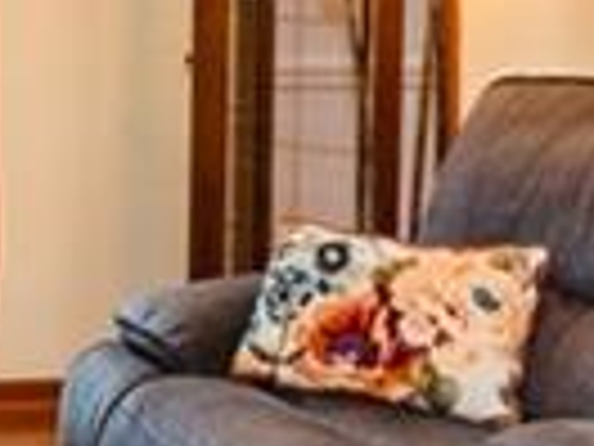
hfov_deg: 15.1
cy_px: -137
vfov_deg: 11.7
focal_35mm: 123
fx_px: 2106
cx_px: -252
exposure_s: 1/15
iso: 200
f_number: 8
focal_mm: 11
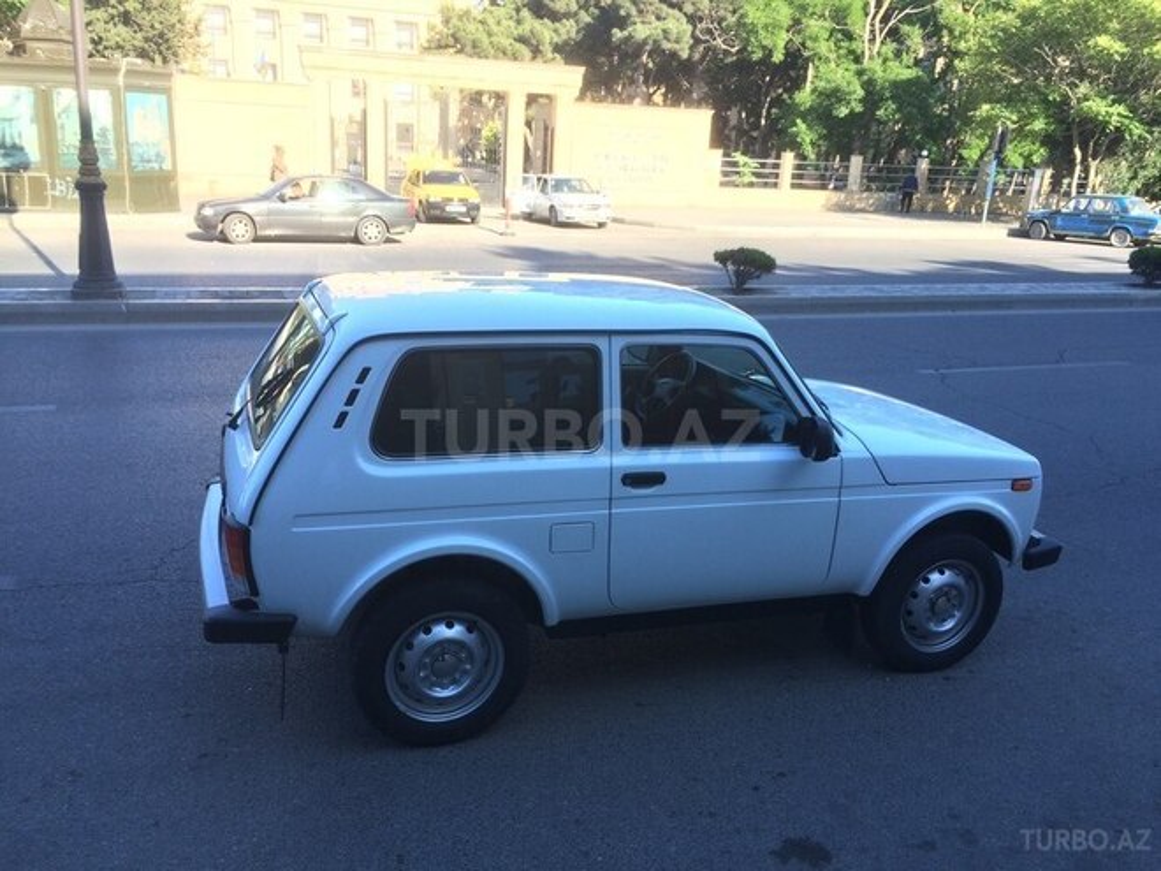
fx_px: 973
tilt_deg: -18.5
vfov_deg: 48.2
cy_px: 436
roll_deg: -2.9
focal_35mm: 29
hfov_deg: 61.7
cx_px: 580
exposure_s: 1/360
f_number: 2.2
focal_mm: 4.15
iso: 32
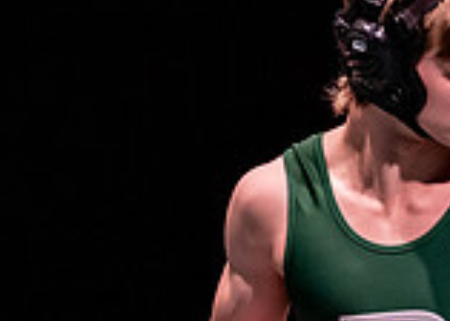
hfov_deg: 3.8
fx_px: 6694
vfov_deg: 2.7
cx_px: 539
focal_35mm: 524
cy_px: 284
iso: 2000
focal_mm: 135
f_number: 1.8
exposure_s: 1/640
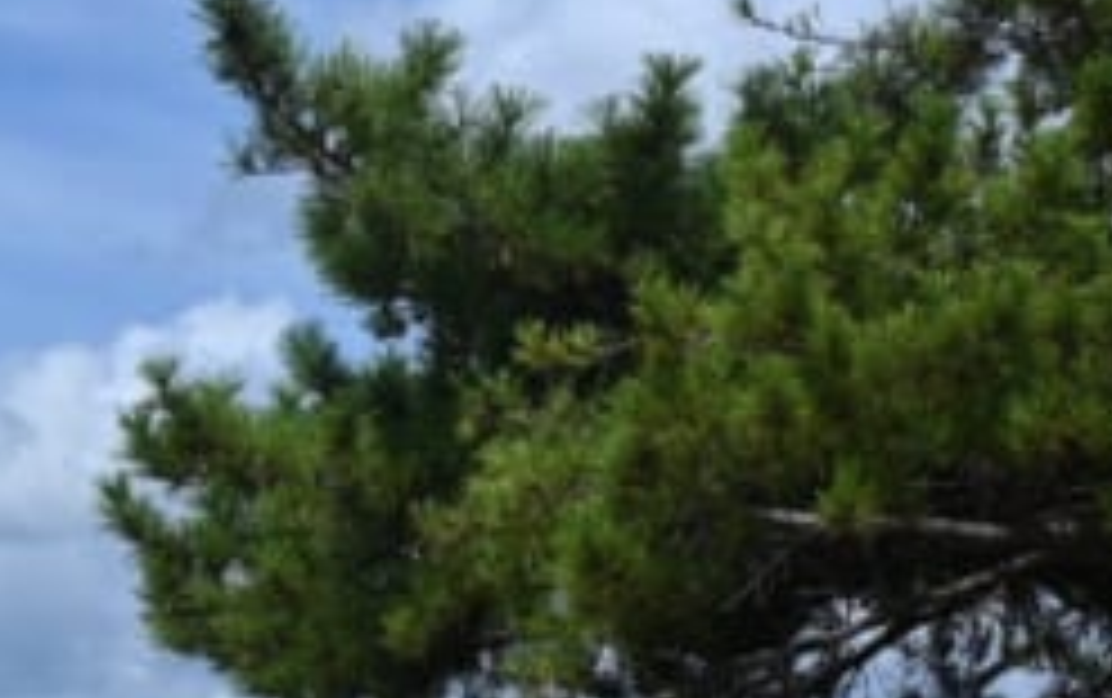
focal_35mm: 139
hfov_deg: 13.9
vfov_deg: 9.3
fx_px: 4220
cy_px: 835
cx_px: -639
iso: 100
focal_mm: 22.5
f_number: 8
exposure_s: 1/500
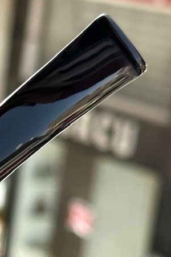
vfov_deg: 14.3
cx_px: -110
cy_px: 239
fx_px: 1012
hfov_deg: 9.3
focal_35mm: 142
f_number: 1.78
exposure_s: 1/1171
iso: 64
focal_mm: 6.86
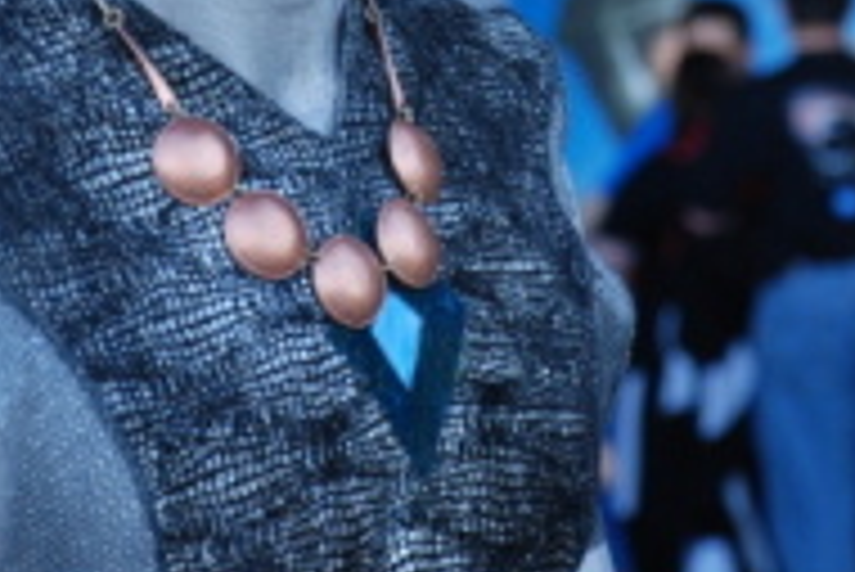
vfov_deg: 4.1
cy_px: -122
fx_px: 7993
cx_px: 279
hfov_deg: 6.1
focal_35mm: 336
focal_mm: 85
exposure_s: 1/100
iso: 400
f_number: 5.6
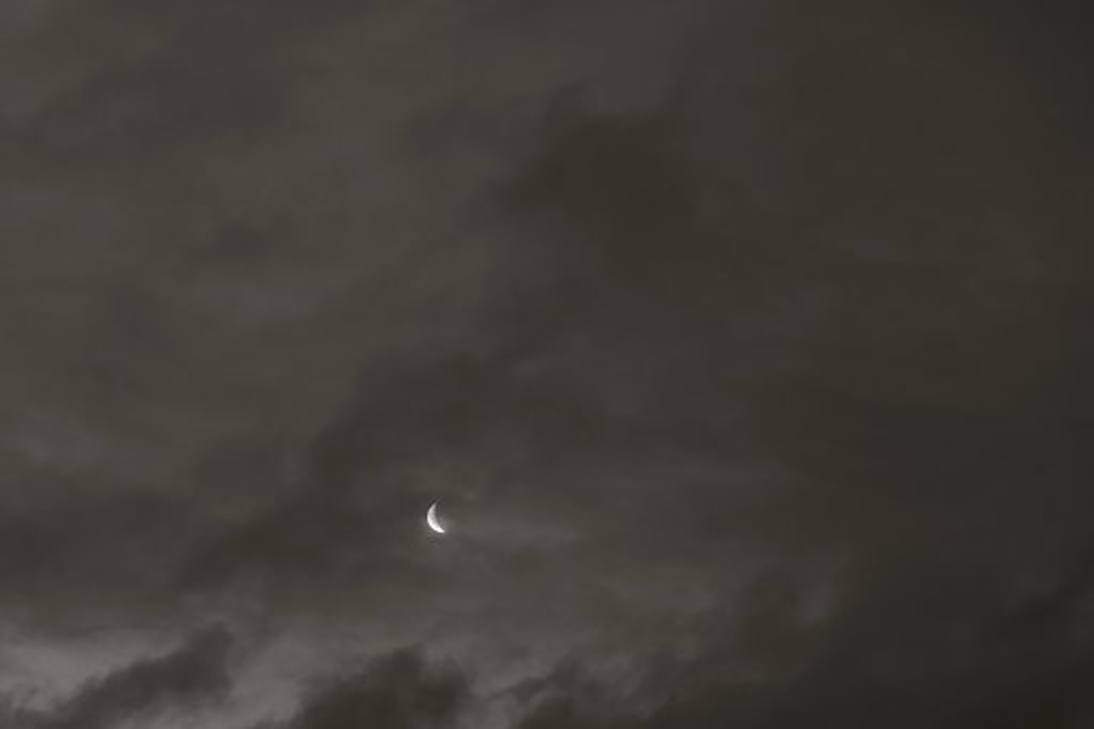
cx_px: 547
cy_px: 364
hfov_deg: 19.5
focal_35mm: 105
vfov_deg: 13.0
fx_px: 3190
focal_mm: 105
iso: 6400
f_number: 5.6
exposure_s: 1/100
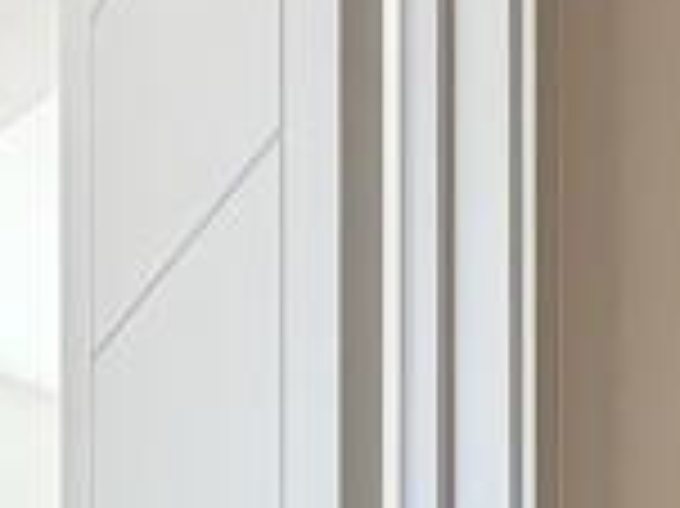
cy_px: 1236
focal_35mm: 95
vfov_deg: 12.2
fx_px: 1865
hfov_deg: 18.2
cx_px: 1036
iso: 80
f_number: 2.2
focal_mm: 2.22
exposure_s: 1/121
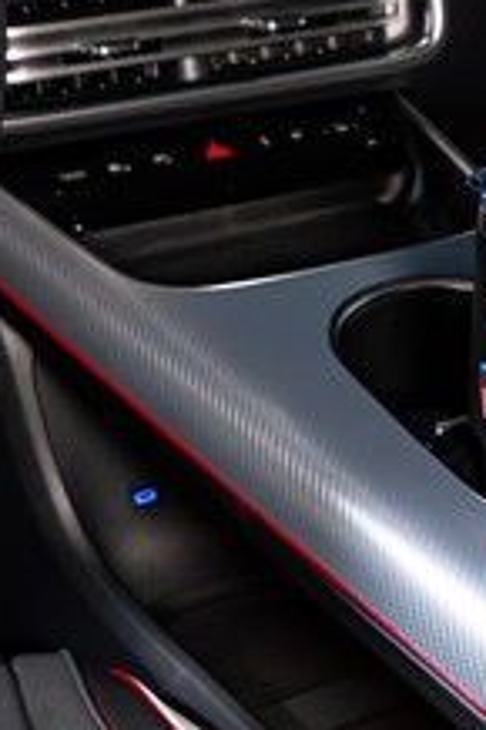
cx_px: 587
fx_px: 1967
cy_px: 296
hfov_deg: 13.7
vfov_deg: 21.0
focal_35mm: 97
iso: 2500
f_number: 7.1
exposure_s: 1/100
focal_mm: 33
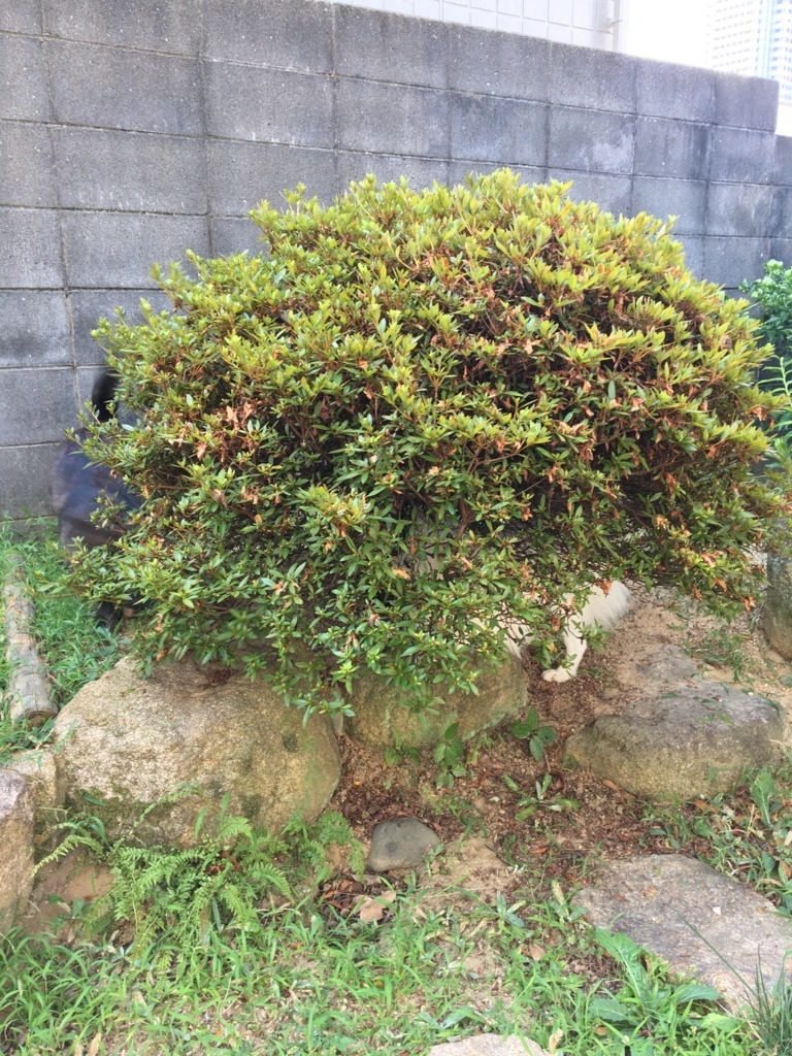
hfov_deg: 48.2
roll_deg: -1.5
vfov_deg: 61.7
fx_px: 885
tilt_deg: -12.6
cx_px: 396
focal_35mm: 29
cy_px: 528
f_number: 2.2
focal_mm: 4.15
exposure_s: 1/40
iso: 25
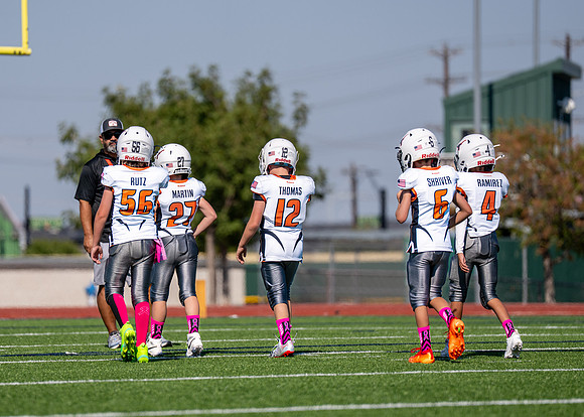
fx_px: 4735
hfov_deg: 7.1
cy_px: 208
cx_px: 230
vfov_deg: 5.0
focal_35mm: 286
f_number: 2.8
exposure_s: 1/3200
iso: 100
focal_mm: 200
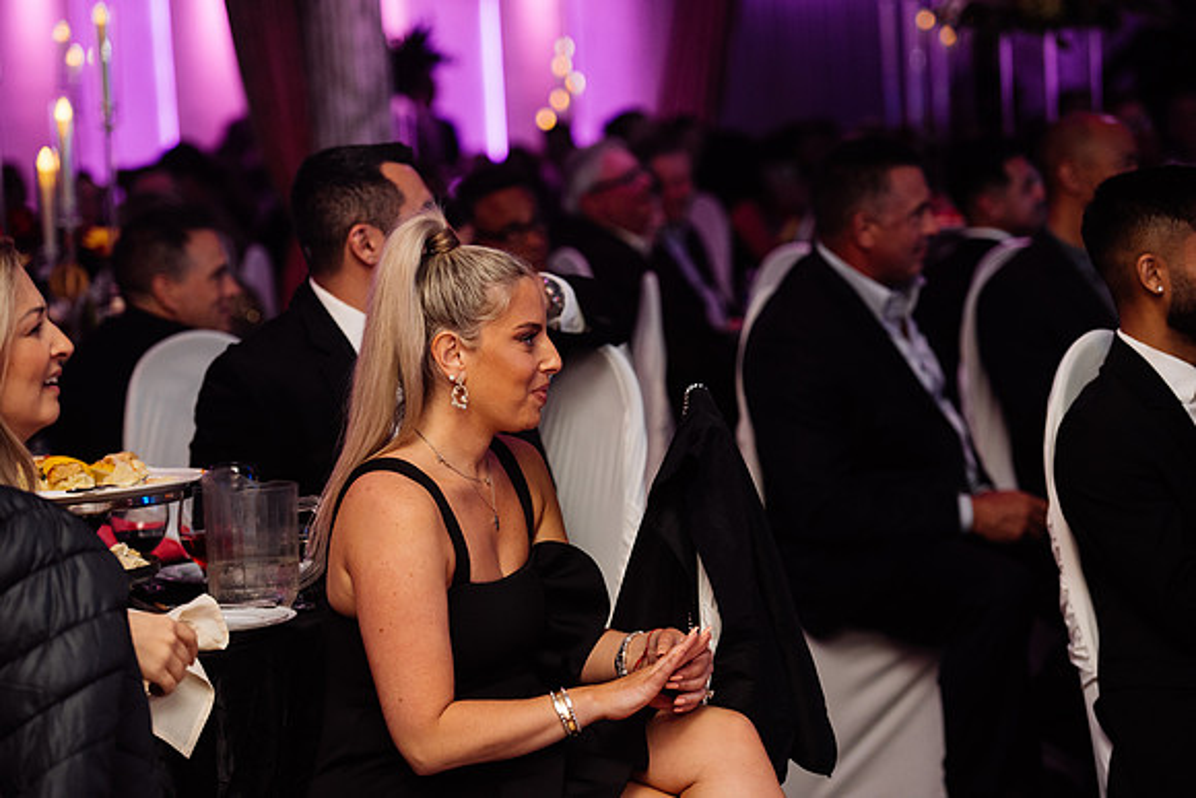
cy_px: 399
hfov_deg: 19.5
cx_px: 598
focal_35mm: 105
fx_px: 3489
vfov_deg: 13.0
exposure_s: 1/200
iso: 1600
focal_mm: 105
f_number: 3.5
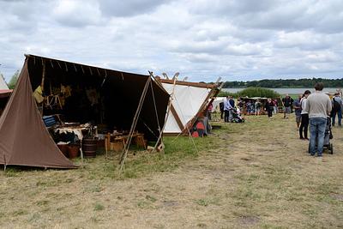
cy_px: 114
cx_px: 172
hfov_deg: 58.7
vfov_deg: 41.1
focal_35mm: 32
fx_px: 305
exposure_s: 1/4000
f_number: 7.1
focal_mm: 32
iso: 1250
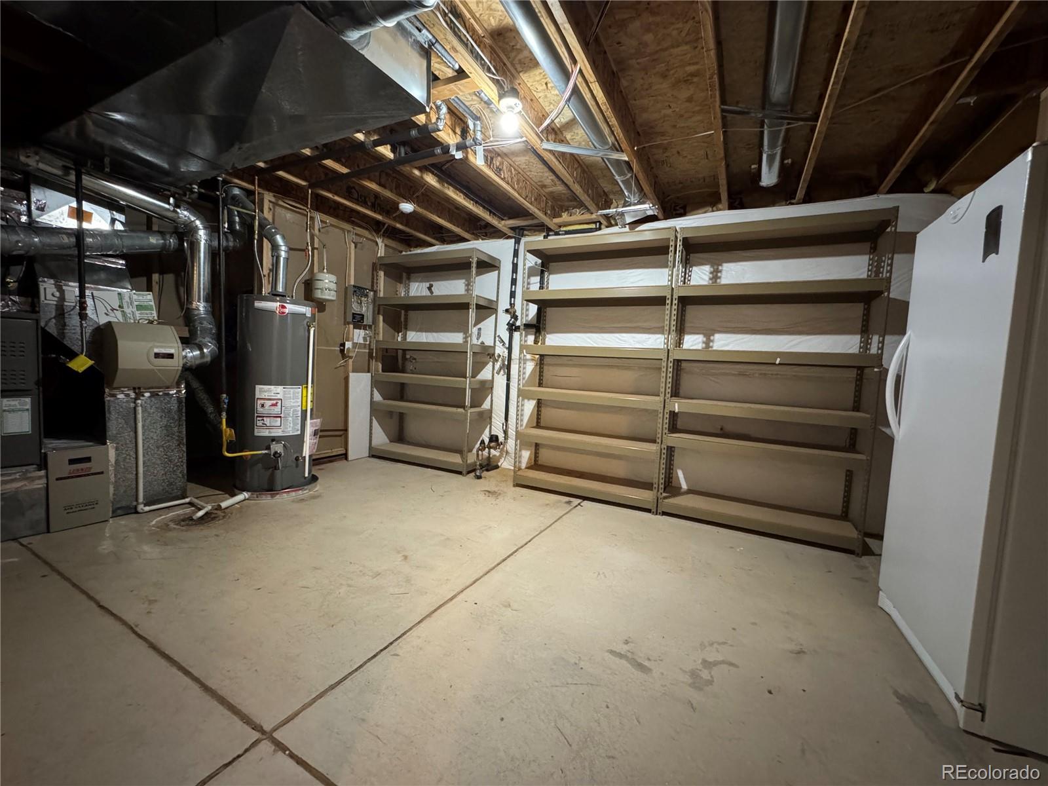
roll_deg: -3.8
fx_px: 424
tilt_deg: -4.1
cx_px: 524
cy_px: 393
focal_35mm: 14
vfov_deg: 85.7
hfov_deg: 102.1
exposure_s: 1/40
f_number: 2.2
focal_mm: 2.22
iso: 1250
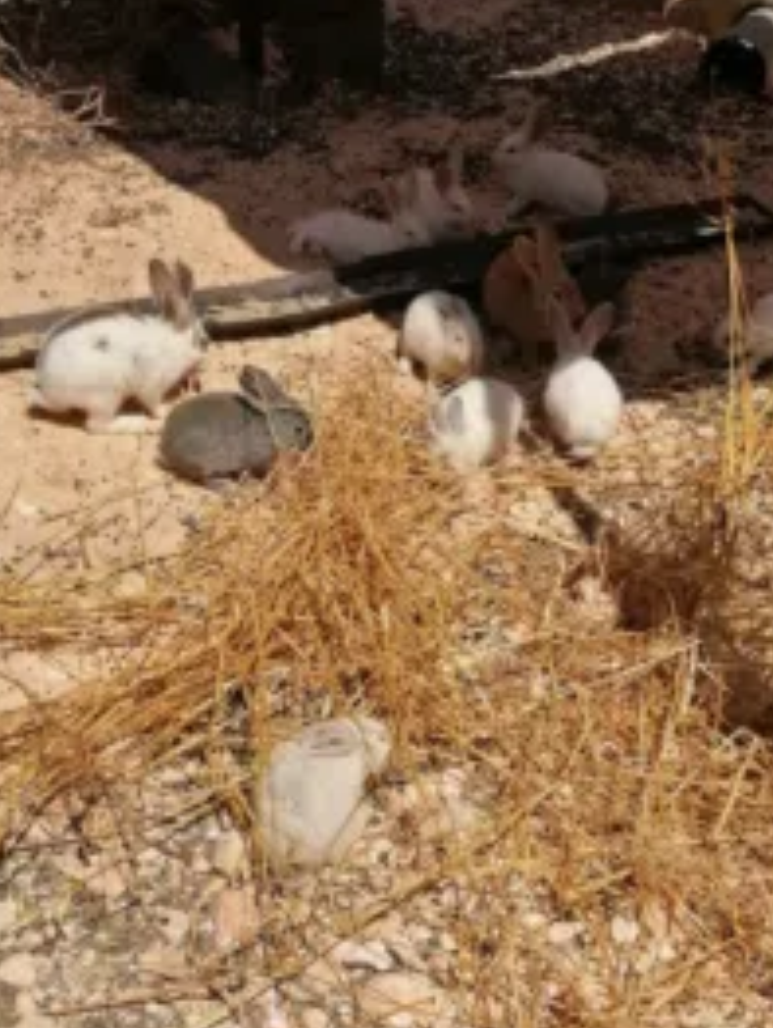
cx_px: 388
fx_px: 1724
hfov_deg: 25.3
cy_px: 608
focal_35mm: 58
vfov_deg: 33.1
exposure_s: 1/3077
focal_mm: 5.4
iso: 50
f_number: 1.8
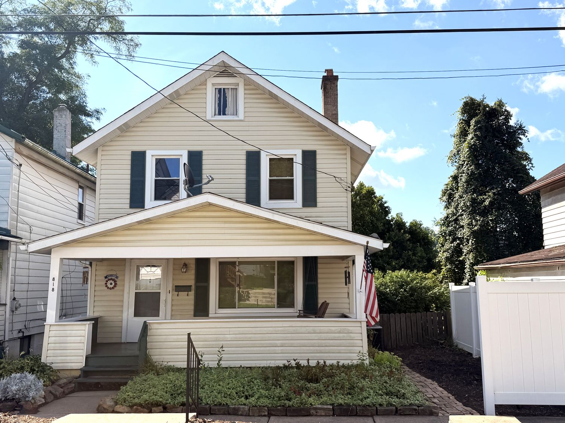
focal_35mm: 34
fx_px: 555
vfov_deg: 41.8
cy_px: 212
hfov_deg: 54.0
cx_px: 282
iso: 80
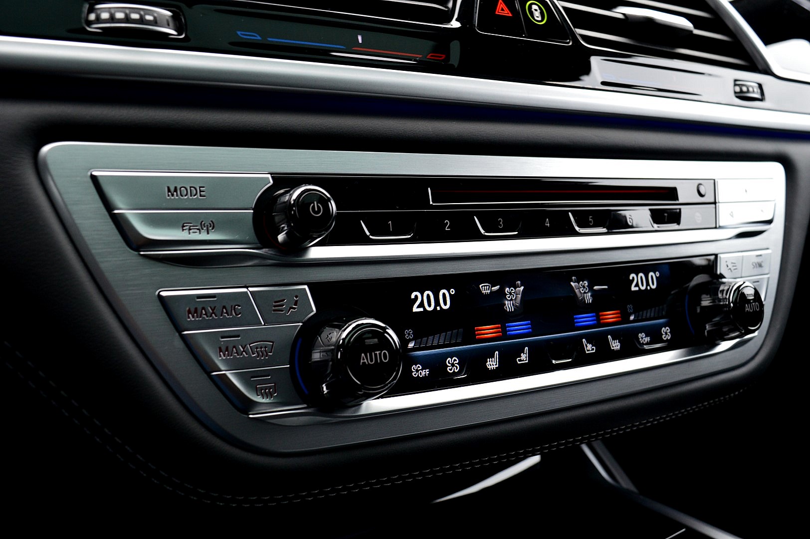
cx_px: 405
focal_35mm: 38
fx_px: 843
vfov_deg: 35.4
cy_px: 270
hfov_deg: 51.3
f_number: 8
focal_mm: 25
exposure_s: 1/60
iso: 640
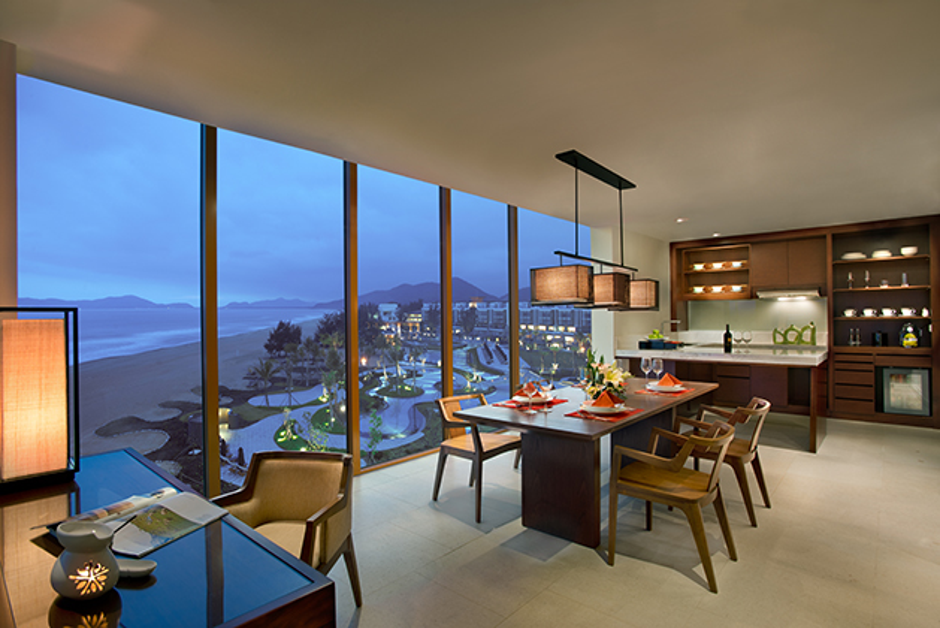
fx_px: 496
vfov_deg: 64.6
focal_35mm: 19
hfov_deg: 86.9
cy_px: 314
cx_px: 470
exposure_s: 2
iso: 100
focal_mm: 19
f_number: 11
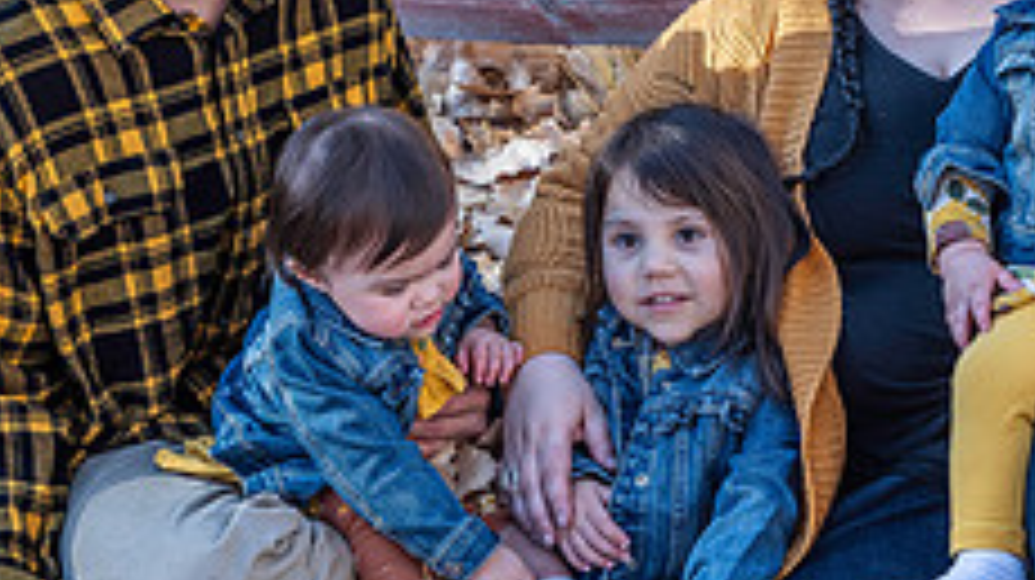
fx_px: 3264
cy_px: 137
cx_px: 576
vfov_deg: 10.1
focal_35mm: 119
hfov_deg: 18.0
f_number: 5
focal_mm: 45
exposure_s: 1/125
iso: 50
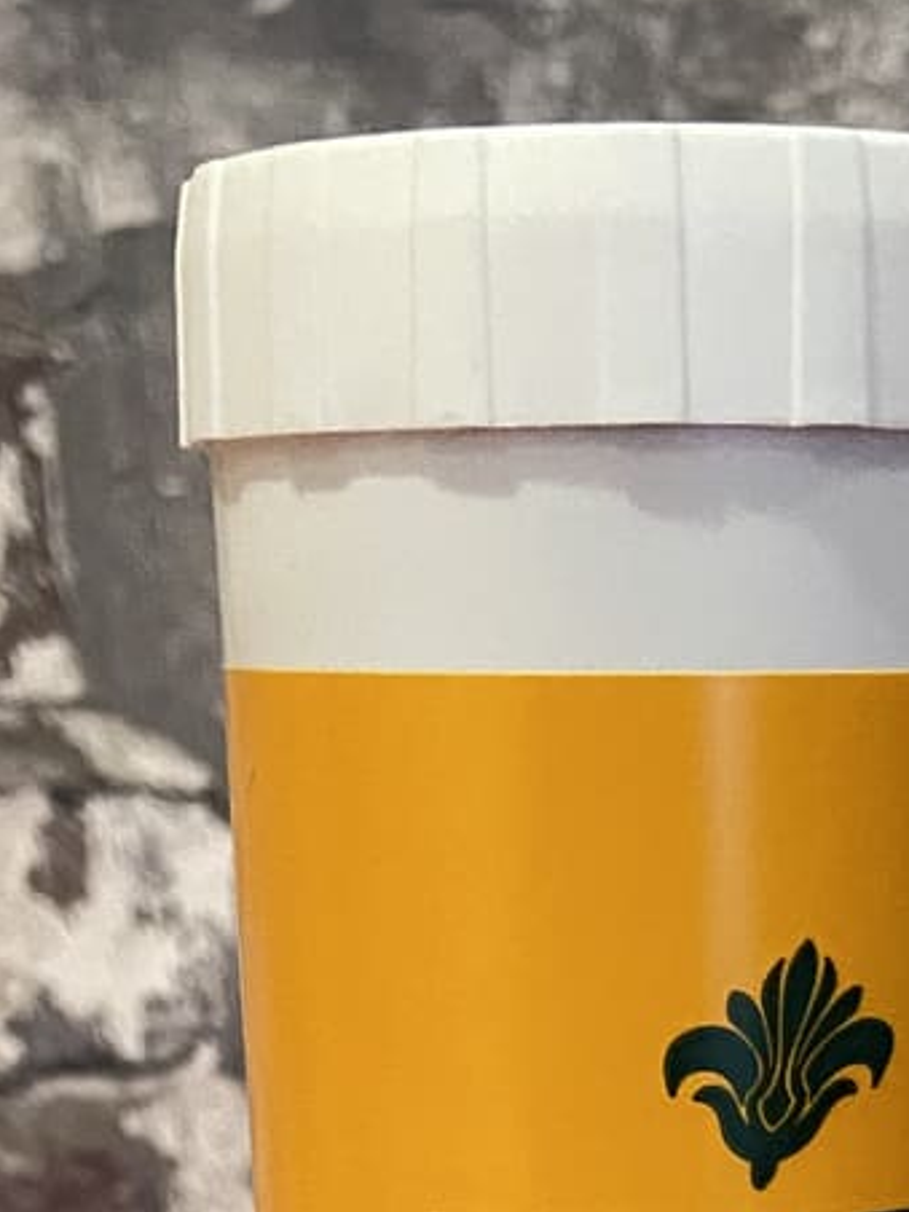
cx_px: 660
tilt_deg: -19.8
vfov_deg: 18.6
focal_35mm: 92
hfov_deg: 16.0
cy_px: 1858
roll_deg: -0.4
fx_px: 3221
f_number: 1.8
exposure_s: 1/50
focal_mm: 4.25
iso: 500
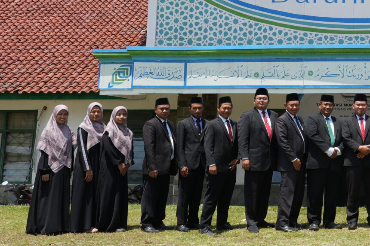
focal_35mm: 67
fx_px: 688
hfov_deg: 28.5
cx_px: 354
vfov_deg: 19.8
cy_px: 9
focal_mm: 20
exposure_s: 1/125
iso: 125
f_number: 11
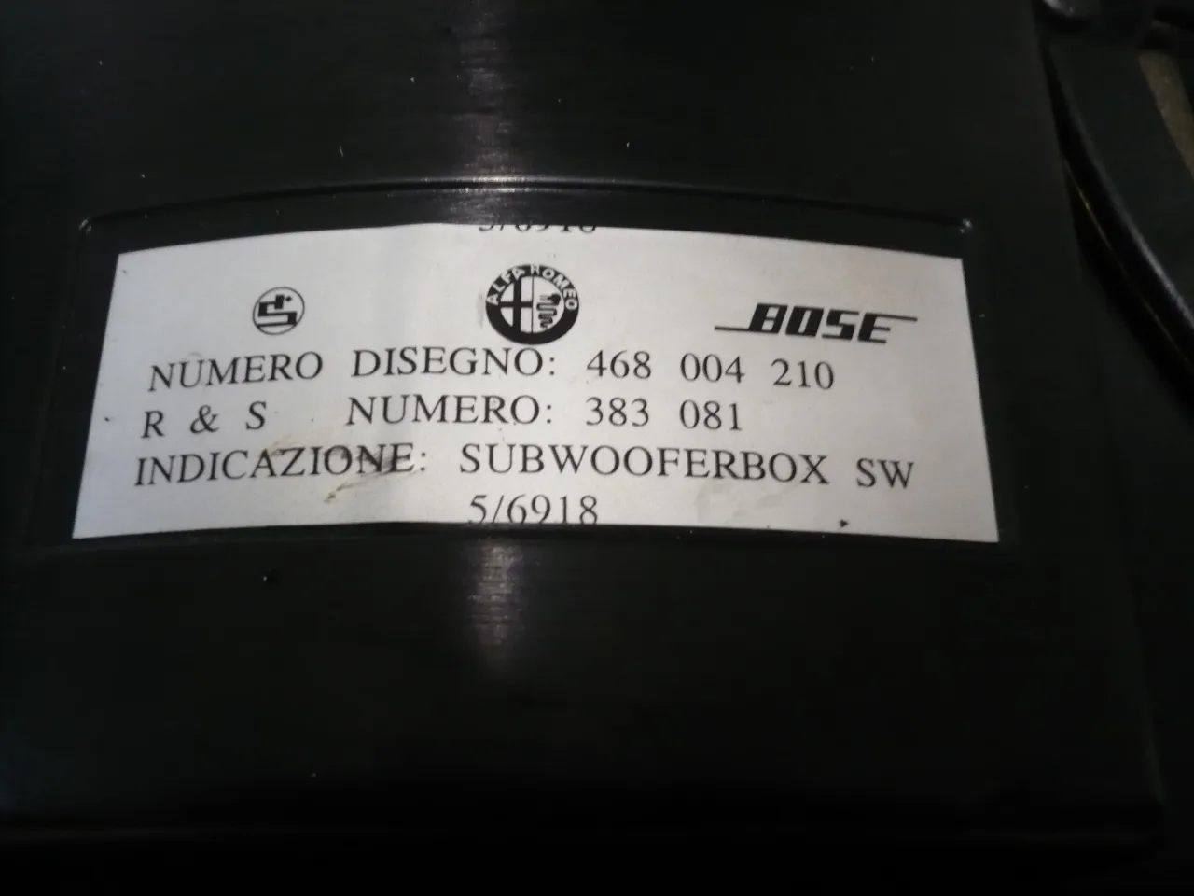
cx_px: 597
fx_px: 1207
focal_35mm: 35
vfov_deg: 40.7
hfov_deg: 52.6
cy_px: 448
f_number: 2.8
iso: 250
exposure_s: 1/8
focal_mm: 5.8
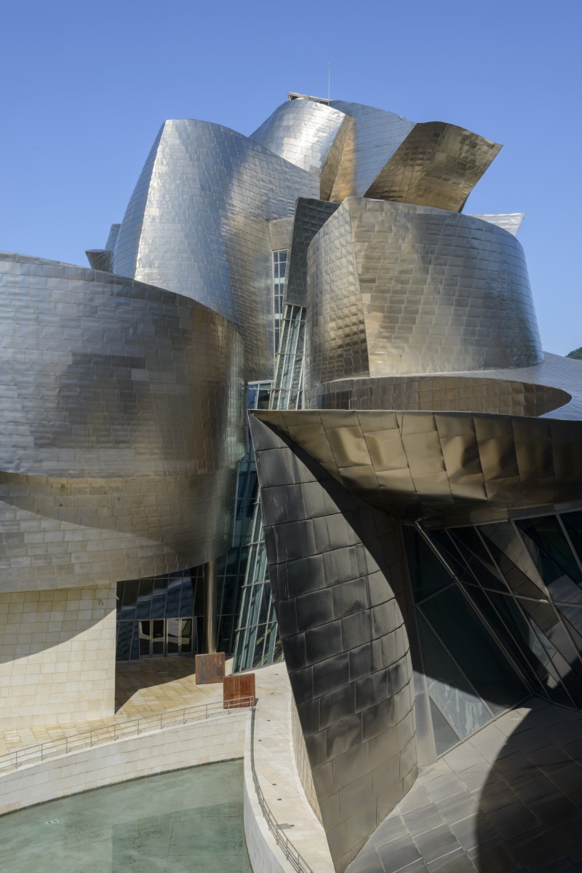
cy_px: 436
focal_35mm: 38
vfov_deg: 50.7
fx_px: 921
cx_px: 291
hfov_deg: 35.1
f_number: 13
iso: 100
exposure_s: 1/80
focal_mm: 38
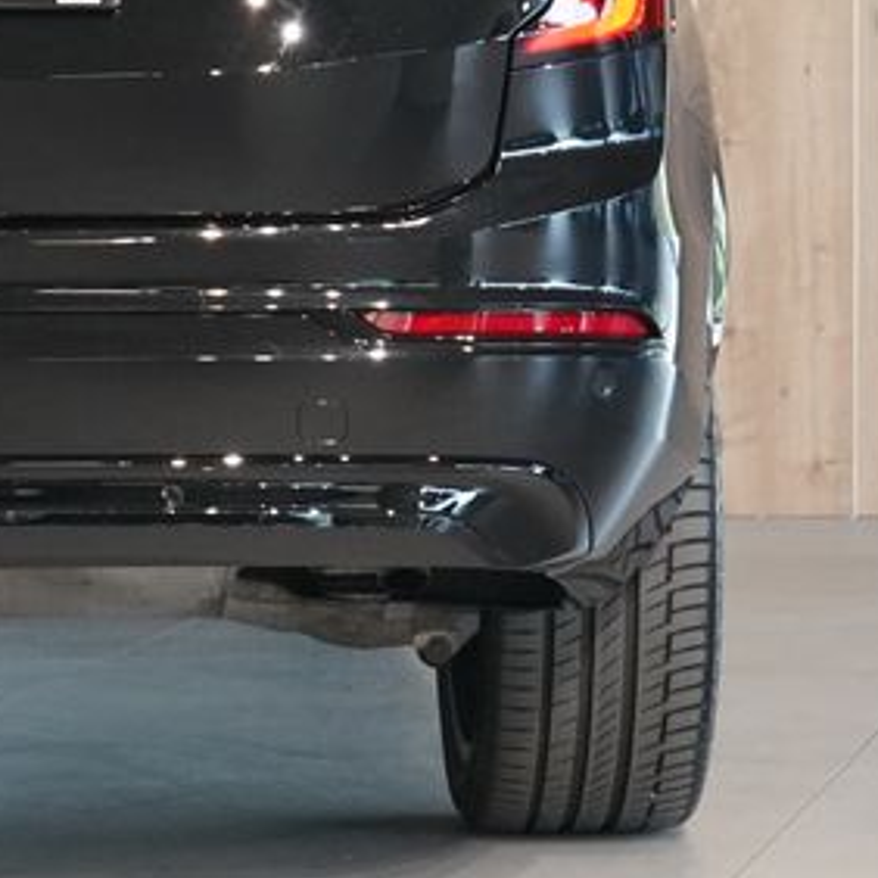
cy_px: 54
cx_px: -121
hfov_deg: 8.0
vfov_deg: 8.1
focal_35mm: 216
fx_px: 6198
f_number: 5.6
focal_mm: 70
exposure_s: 1/160
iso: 6400
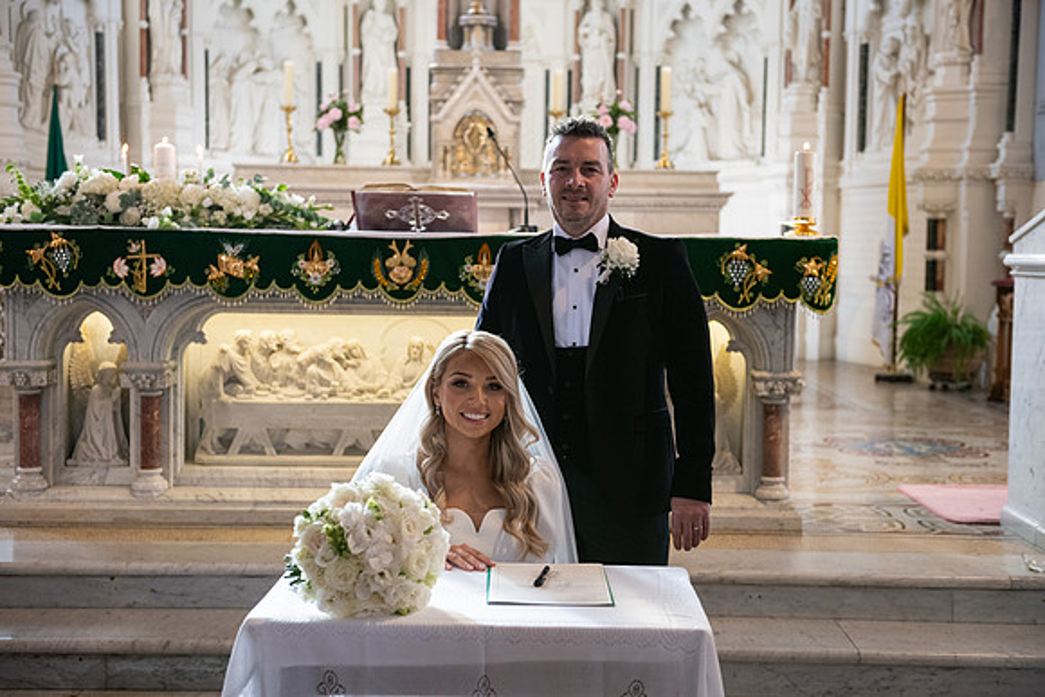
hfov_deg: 41.1
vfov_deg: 28.1
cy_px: 348
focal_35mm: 48
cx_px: 522
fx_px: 1394
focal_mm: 48
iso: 800
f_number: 3.5
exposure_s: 1/160
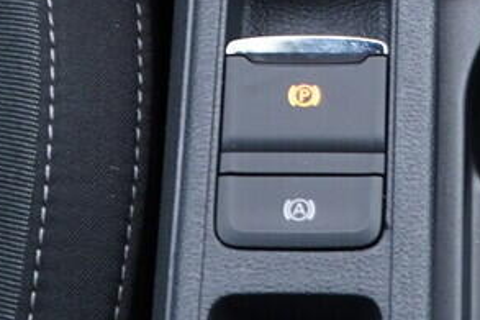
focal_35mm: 177
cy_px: -387
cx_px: 500
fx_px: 2359
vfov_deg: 7.4
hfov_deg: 11.5
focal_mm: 24
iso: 400
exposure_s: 1/40
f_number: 2.8
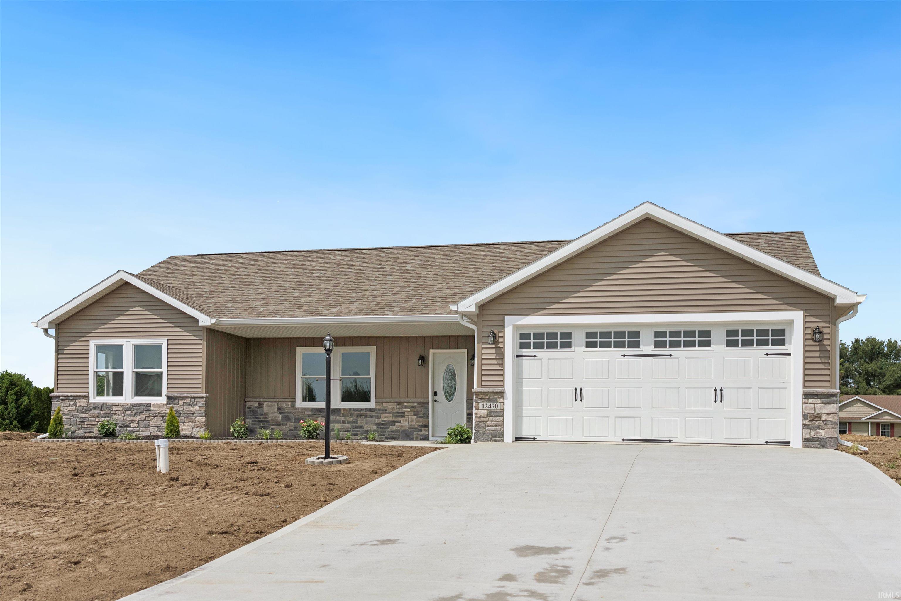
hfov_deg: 55.8
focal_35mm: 34
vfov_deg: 38.9
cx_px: 450
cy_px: 300
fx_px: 851
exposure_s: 1/6400
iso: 100
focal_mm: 34
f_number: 2.8
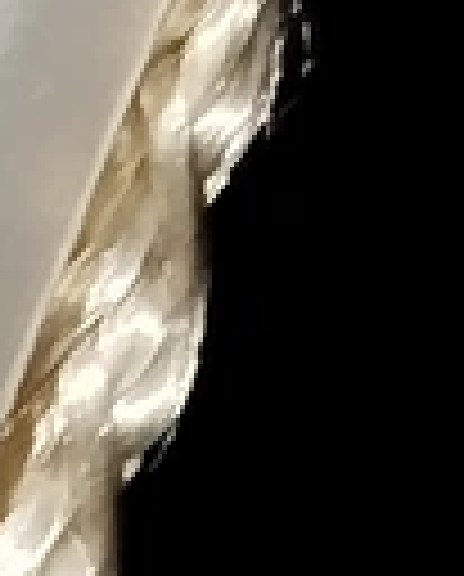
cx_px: -450
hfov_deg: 4.0
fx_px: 6585
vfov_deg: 5.0
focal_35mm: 385
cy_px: 801
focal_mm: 5.31
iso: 100
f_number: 1.7
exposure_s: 1/50
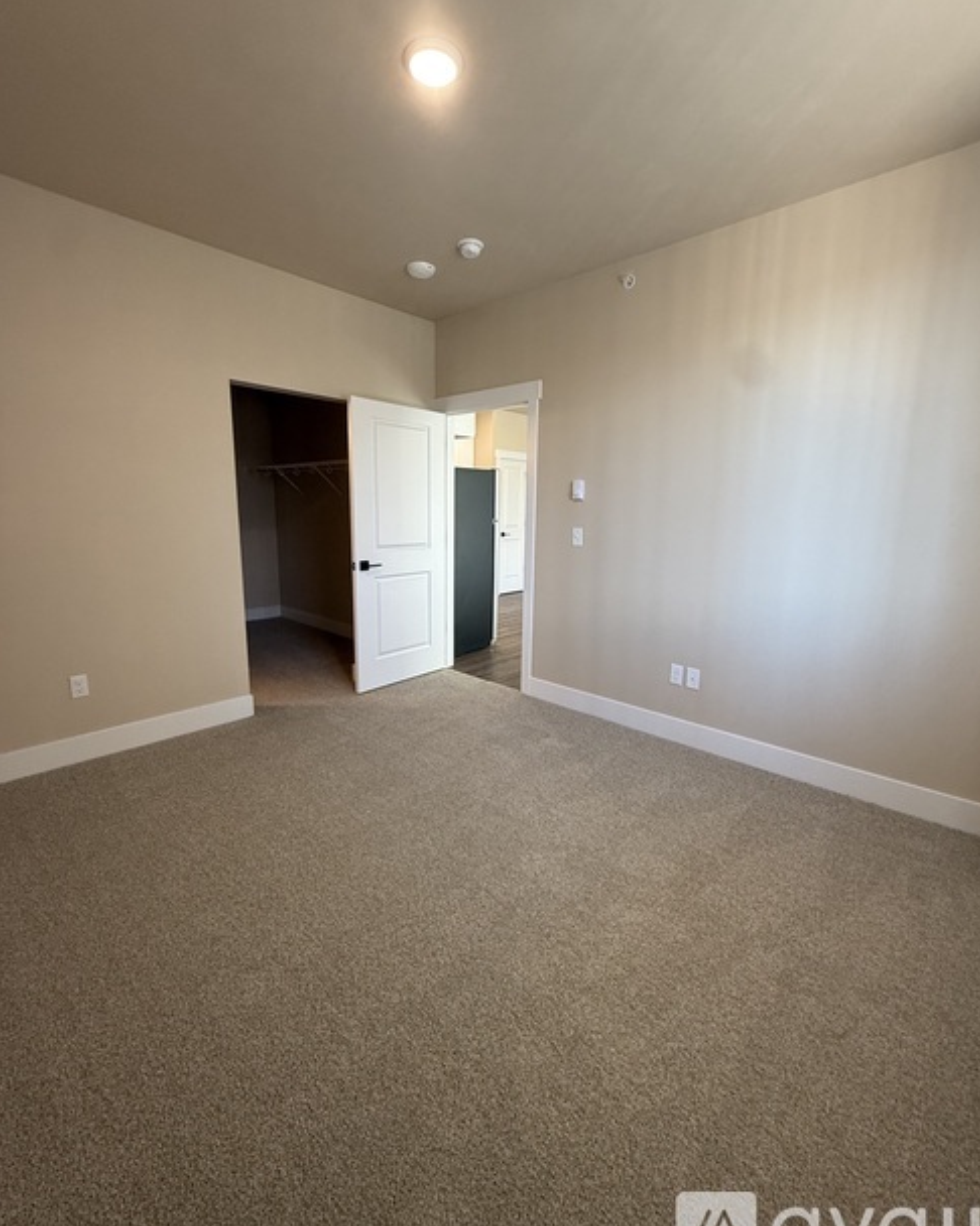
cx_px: 498
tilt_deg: -8.8
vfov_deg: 96.8
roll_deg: -2.2
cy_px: 600
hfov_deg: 84.0
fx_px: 544
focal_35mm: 15
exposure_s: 1/120
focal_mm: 2.22
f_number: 2.2
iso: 250
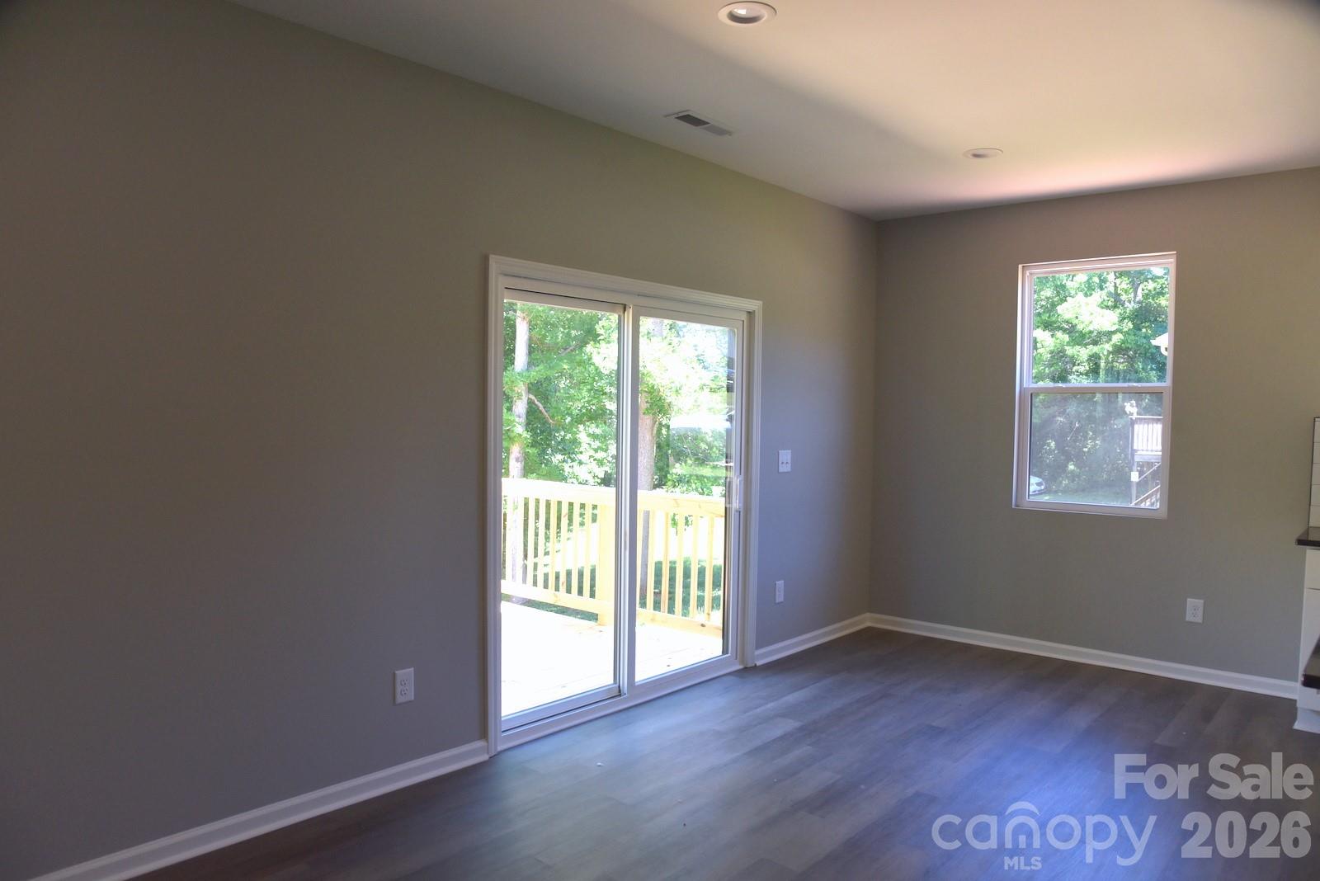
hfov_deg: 73.7
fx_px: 880
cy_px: 440
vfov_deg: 53.2
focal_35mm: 24
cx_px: 660
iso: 640
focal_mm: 24
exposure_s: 1/125
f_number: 5.6
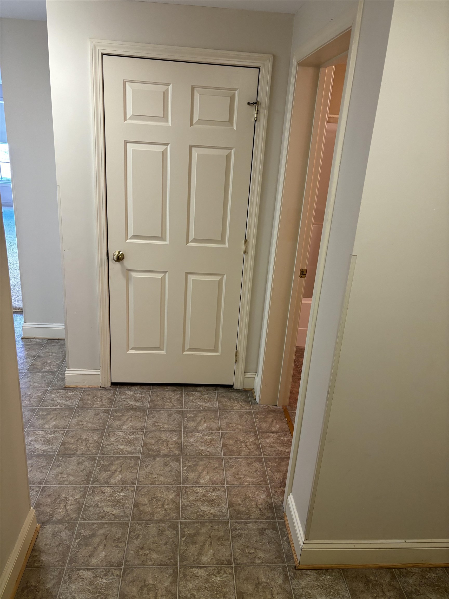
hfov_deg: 53.1
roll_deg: -3.6
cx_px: 224
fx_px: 450
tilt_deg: -20.2
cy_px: 300
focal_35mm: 26
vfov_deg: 67.3
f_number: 1.6
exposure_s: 1/60
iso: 250
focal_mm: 5.96
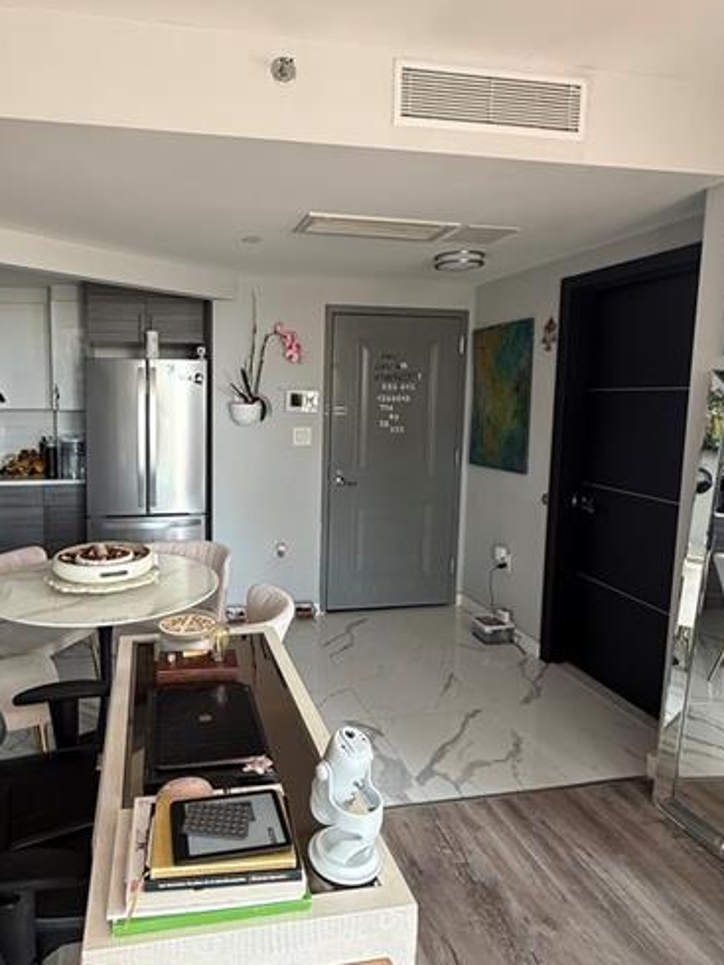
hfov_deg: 59.8
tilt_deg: -4.7
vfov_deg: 76.3
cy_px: 460
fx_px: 613
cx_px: 249
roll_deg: +0.5
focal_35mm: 22
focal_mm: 2.22
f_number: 2.2
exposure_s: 1/99
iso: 125
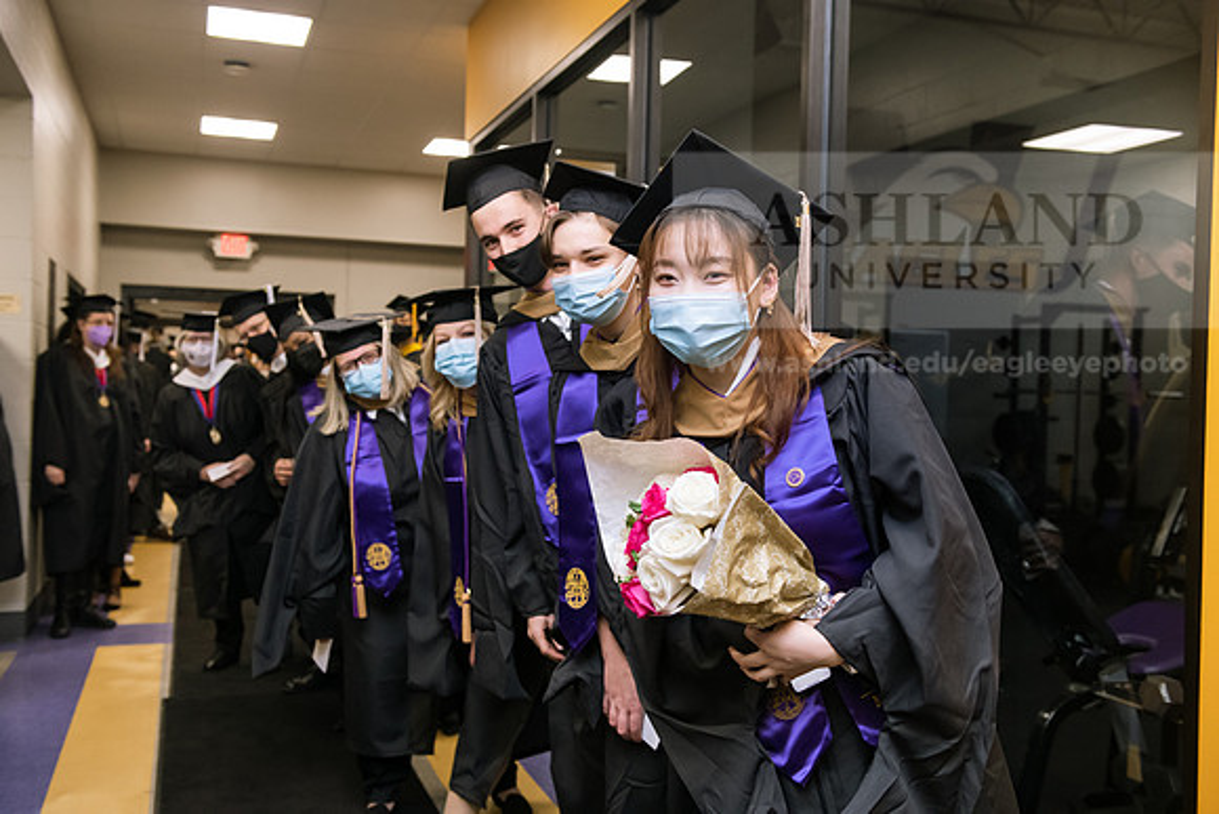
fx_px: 1287
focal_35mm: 38
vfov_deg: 35.1
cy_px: 407
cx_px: 610
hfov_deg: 50.7
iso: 1600
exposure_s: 1/160
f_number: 4.5
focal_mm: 38
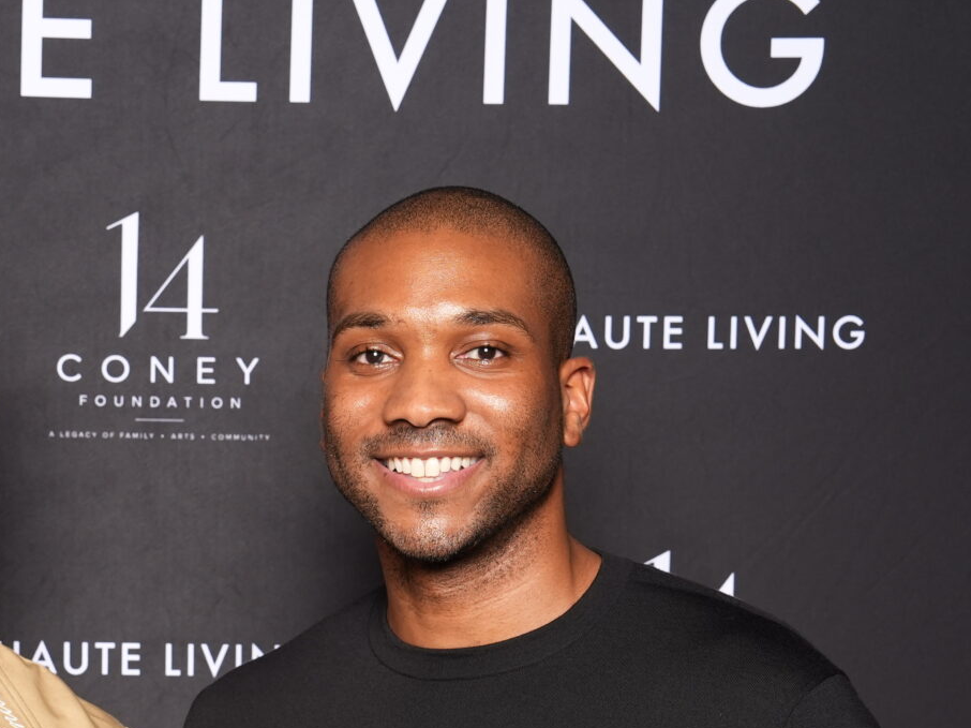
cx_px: 181
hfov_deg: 18.4
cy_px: 835
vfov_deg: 13.6
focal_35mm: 106
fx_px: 2973
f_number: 5.6
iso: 1000
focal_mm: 39
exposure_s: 1/200
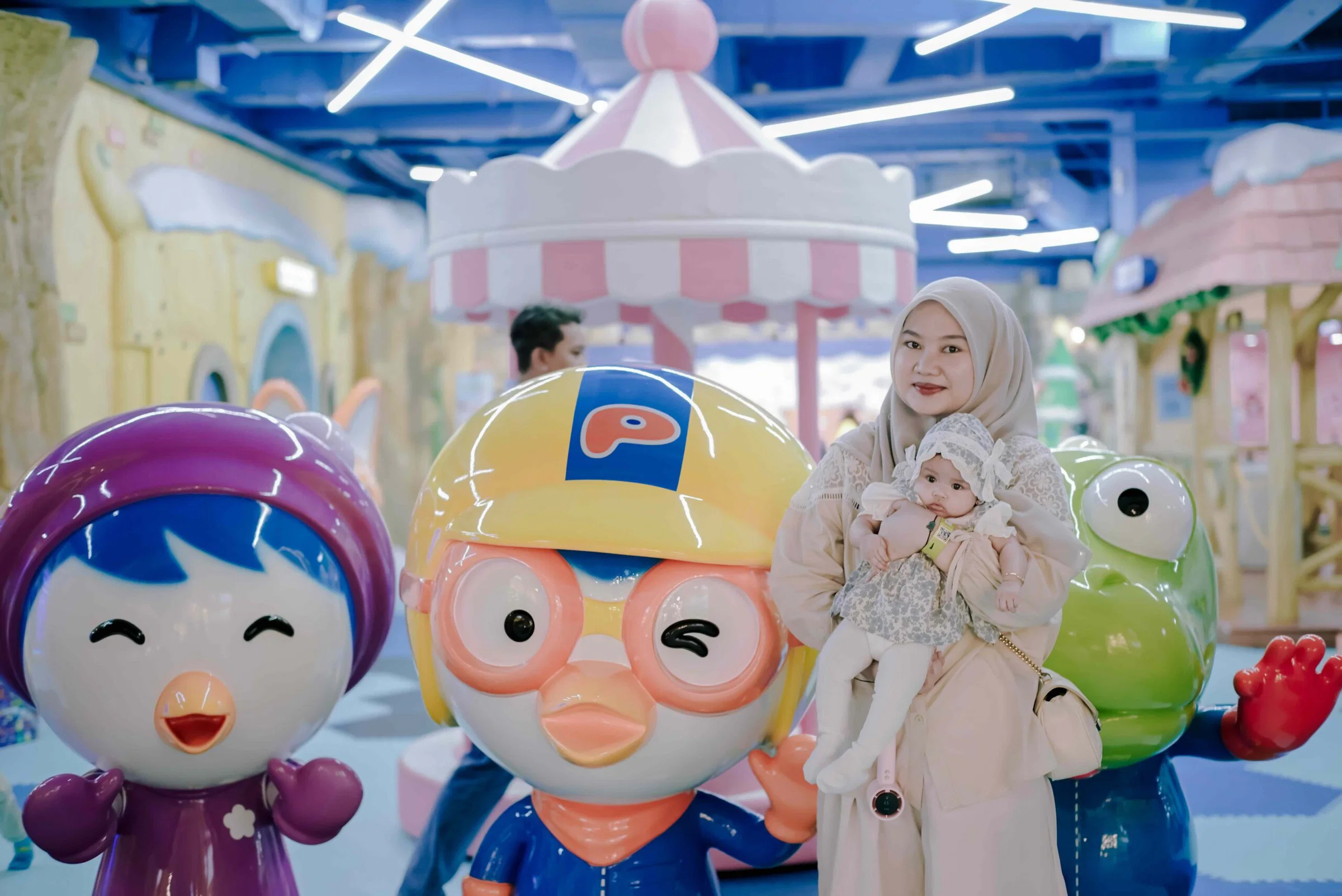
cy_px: 448
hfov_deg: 39.6
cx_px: 671
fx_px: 1864
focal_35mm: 50
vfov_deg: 27.0
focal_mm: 50
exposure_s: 1/125
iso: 800
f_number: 2
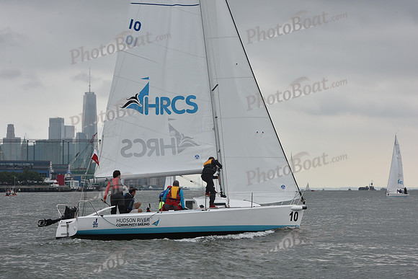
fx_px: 1068
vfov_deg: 14.9
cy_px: 140
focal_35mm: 92
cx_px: 209
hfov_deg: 22.1
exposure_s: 1/800
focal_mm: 92
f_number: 10
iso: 400
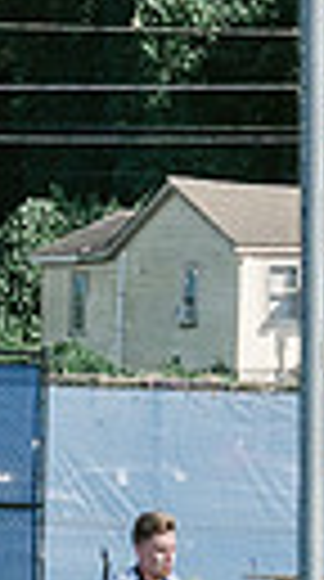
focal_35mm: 669
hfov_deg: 1.8
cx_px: 114
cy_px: 596
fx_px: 10278
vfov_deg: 3.2
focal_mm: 70
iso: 640
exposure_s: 1/1000
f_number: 5.6
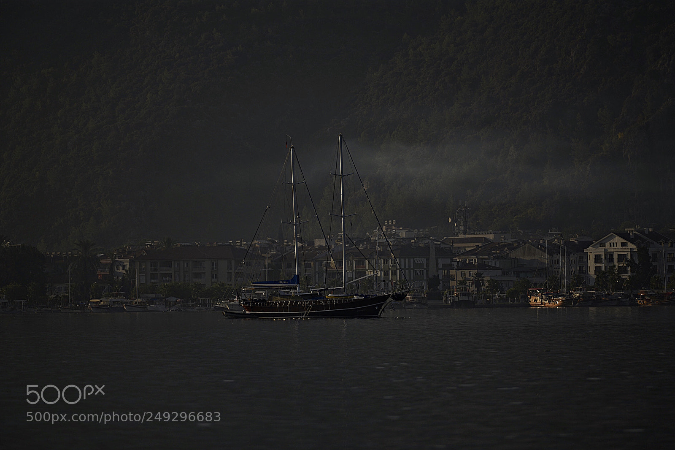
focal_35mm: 400
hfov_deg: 5.2
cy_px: 225
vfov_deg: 3.4
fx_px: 7498
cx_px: 338
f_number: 5.6
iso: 100
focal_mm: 400
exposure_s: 1/1250
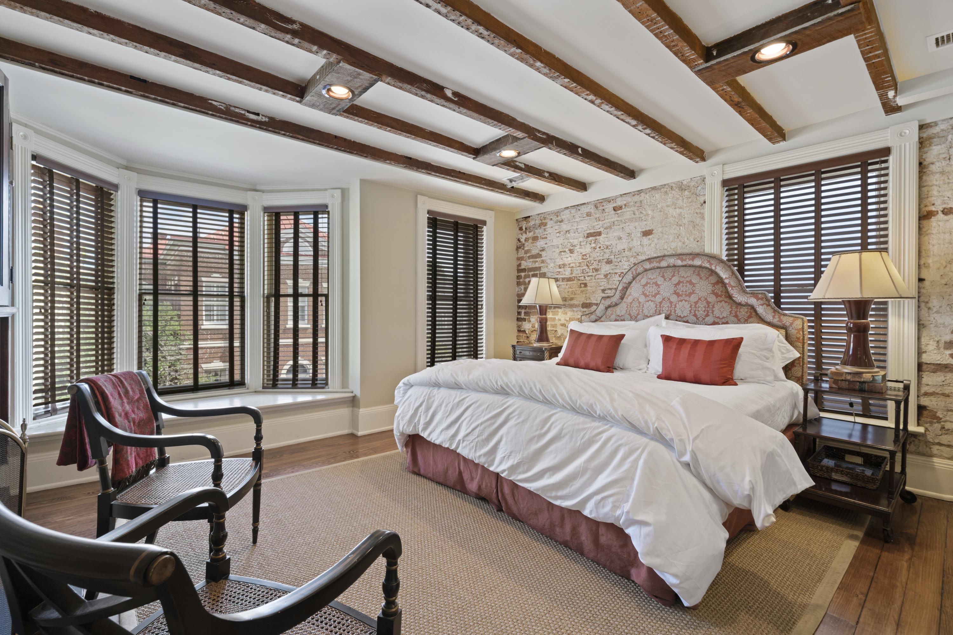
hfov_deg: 96.7
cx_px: 476
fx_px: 424
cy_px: 318
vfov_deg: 73.8
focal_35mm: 16
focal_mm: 16
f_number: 8
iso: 640
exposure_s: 1/8
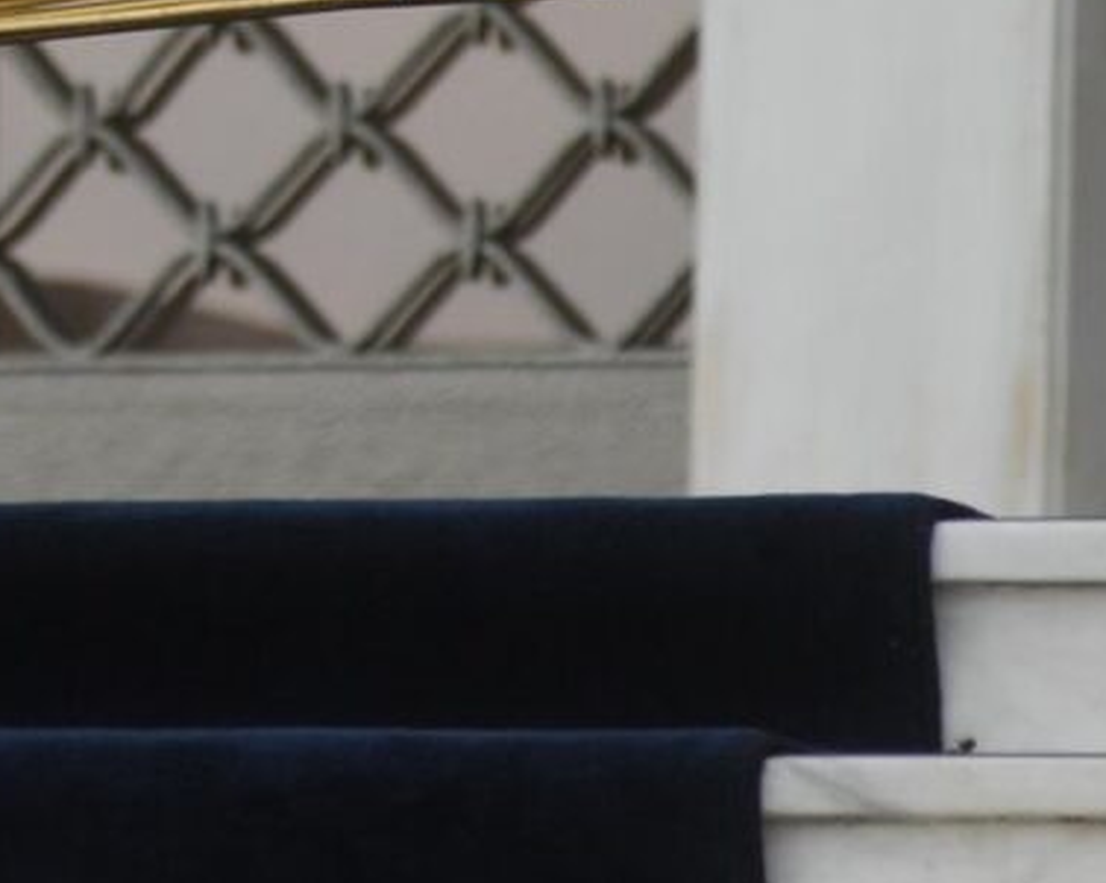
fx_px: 32570
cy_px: -226
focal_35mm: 996
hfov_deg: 1.9
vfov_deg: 1.6
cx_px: -267
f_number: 3.5
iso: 200
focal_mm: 185
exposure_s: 1/400
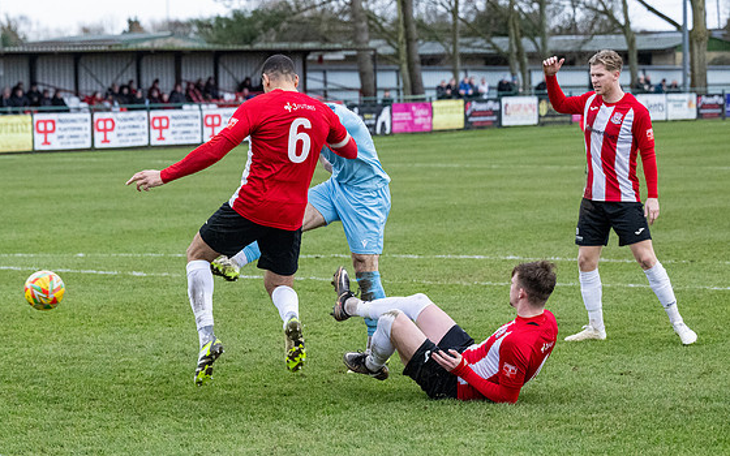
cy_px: 349
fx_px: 2765
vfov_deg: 9.4
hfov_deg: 15.0
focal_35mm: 139
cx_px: 234
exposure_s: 1/1250
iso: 4000
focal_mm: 89
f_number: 4
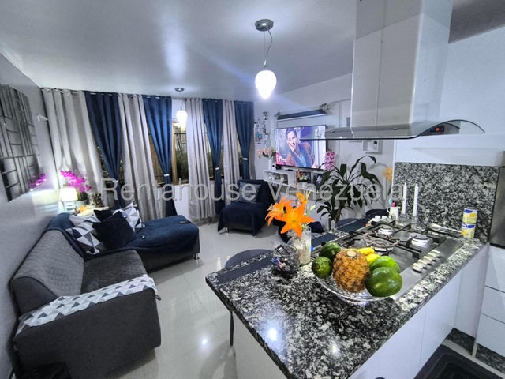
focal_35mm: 16
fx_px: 233
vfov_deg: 78.1
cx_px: 252
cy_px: 190
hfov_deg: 94.5
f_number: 2.2
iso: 500
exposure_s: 1/33.3
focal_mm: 1.65
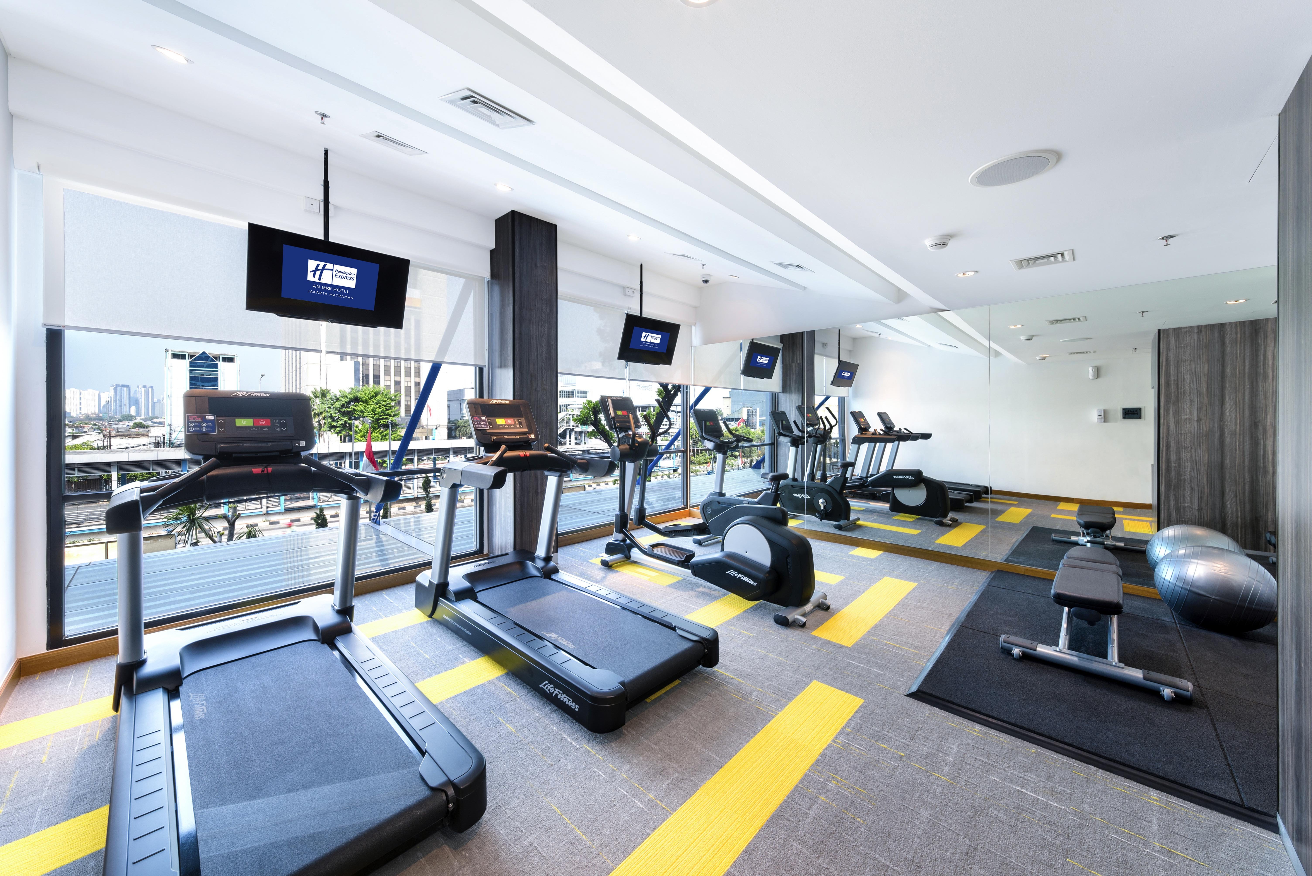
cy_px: 438
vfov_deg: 85.5
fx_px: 474
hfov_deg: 108.3
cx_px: 656
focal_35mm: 13
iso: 100
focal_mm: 13
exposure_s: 1/5
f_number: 11
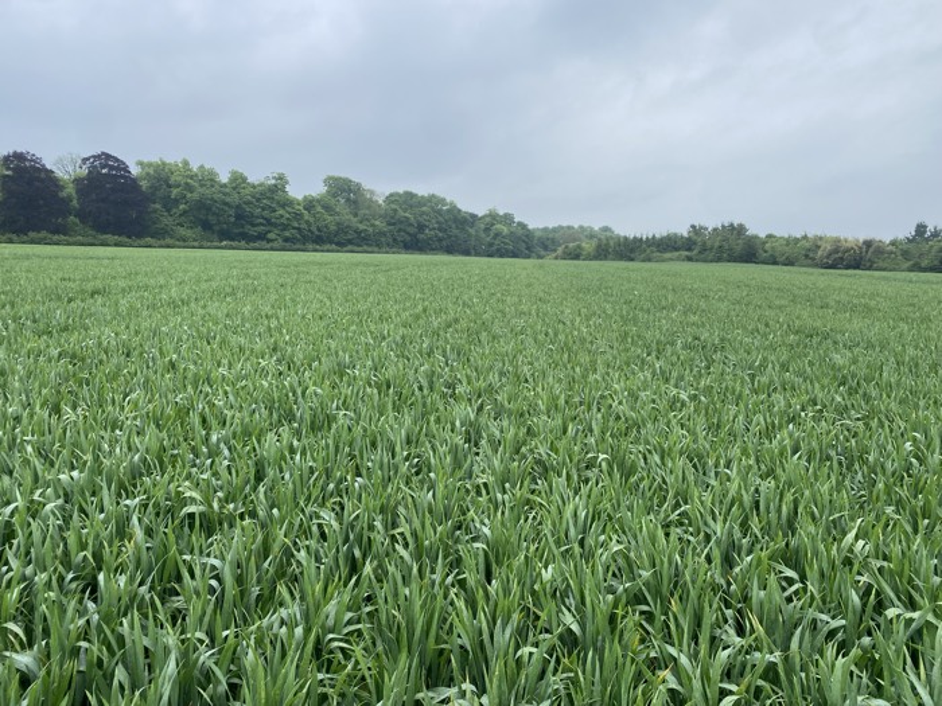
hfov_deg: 67.3
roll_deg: +1.1
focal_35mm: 26
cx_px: 471
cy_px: 353
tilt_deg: -4.1
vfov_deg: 53.1
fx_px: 708
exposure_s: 1/919
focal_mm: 4.25
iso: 32
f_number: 1.8
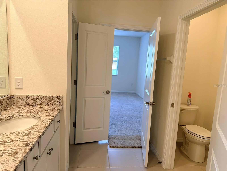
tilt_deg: -8.1
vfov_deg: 56.8
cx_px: 114
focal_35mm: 24
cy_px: 86
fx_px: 157
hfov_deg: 71.6
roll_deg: -3.6
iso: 160
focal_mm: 6.76
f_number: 1.78
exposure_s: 1/120
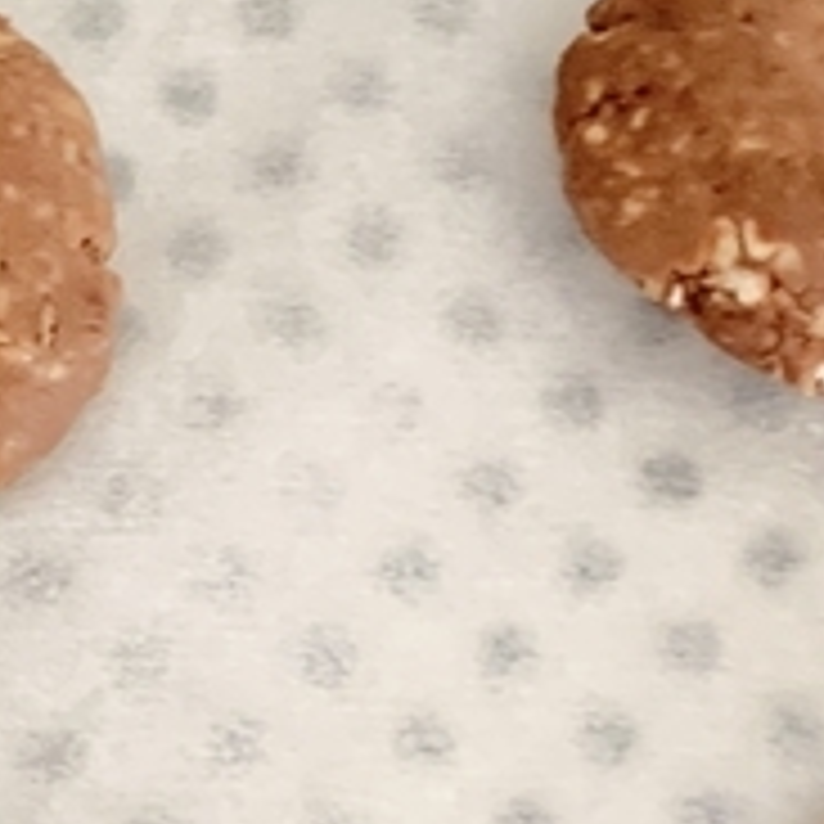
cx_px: -5
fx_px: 4067
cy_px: 707
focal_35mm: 151
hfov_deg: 11.5
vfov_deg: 11.5
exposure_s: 1/60
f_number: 1.8
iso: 160
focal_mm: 4.25
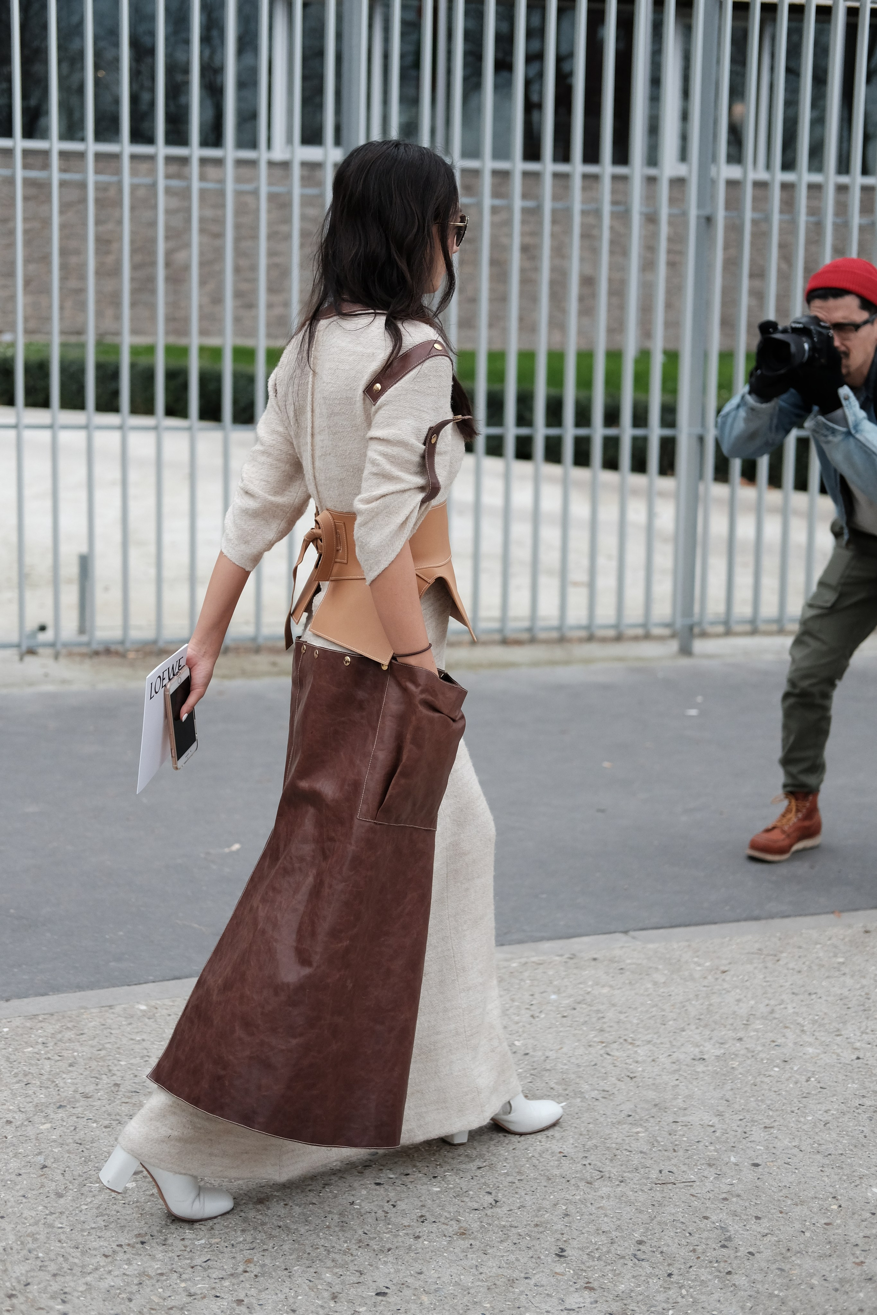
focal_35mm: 53
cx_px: 438
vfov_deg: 37.5
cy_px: 658
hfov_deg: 25.5
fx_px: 1937
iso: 800
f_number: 2
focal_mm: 35
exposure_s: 1/4000
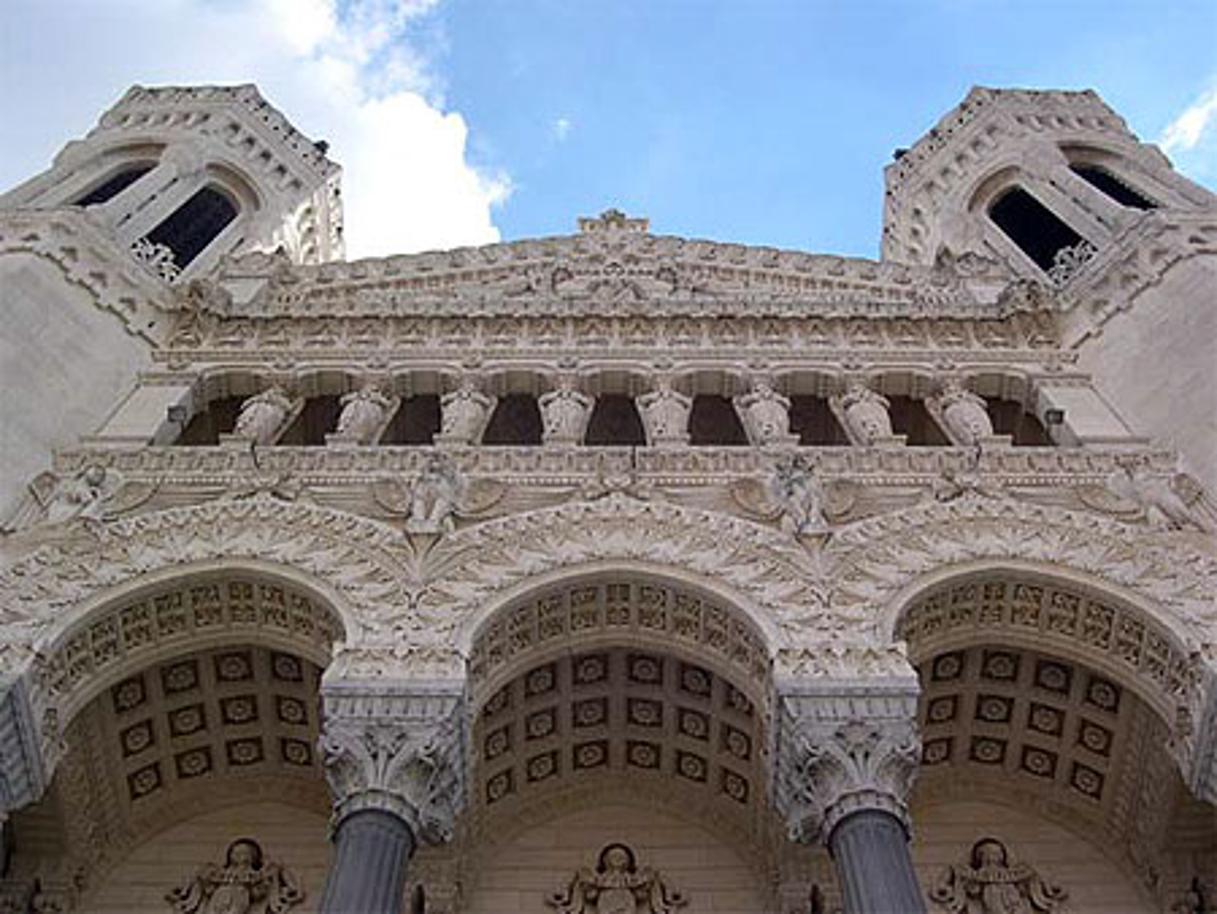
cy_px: 457
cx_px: 608
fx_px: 1337
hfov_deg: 49.0
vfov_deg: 37.8
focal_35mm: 38
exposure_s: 1/163
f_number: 7.6
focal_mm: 8
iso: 100
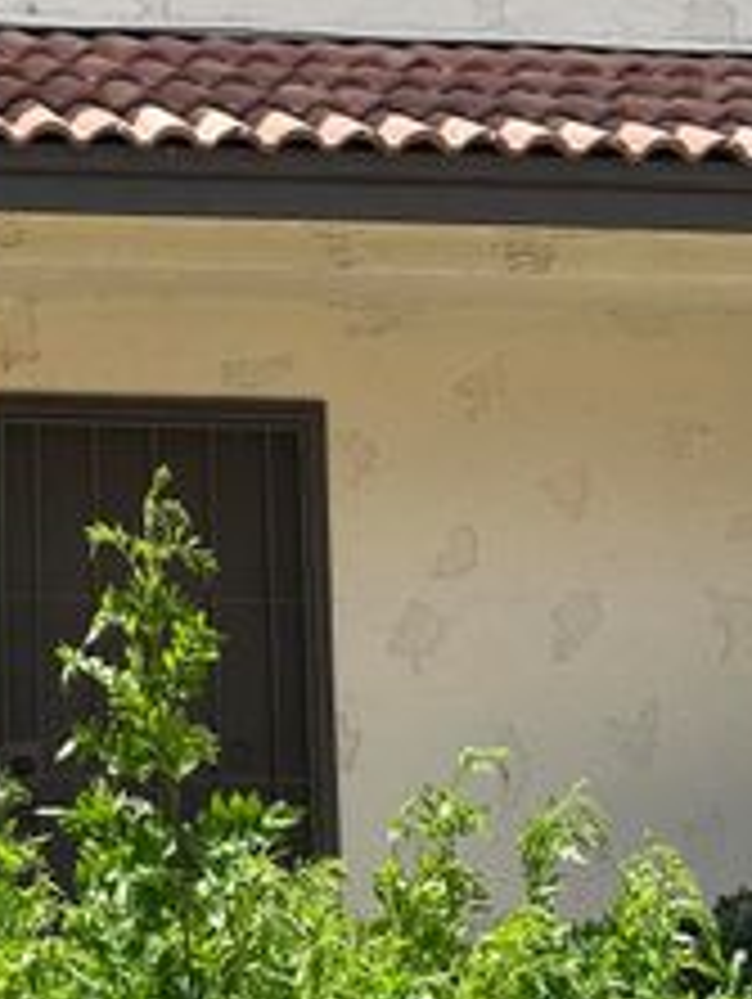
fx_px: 2082
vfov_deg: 26.8
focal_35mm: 72
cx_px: -239
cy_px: 304
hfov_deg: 18.9
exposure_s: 1/2882
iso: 80
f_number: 1.78
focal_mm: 6.86
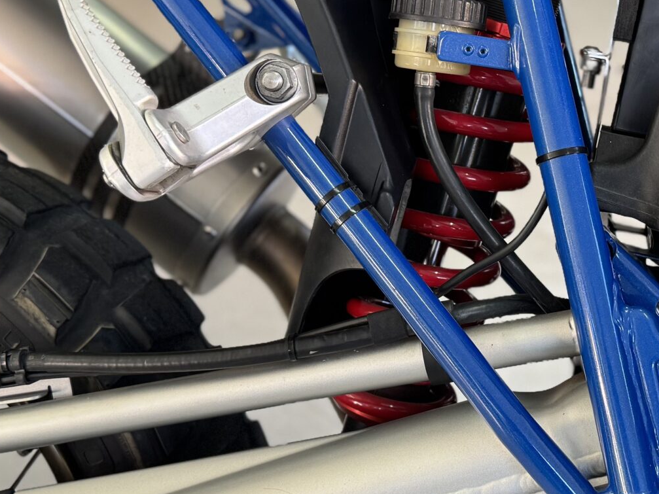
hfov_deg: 31.3
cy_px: 229
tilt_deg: -29.0
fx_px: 1161
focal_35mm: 61
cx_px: 472
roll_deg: -5.4
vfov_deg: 24.0
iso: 200
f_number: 1.78
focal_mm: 6.76
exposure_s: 1/100
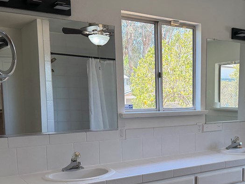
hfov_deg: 39.0
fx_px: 333
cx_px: 194
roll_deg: -0.5
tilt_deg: -8.1
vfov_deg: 30.3
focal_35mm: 47
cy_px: 142
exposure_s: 1/198
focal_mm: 6.76
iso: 125
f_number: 1.78
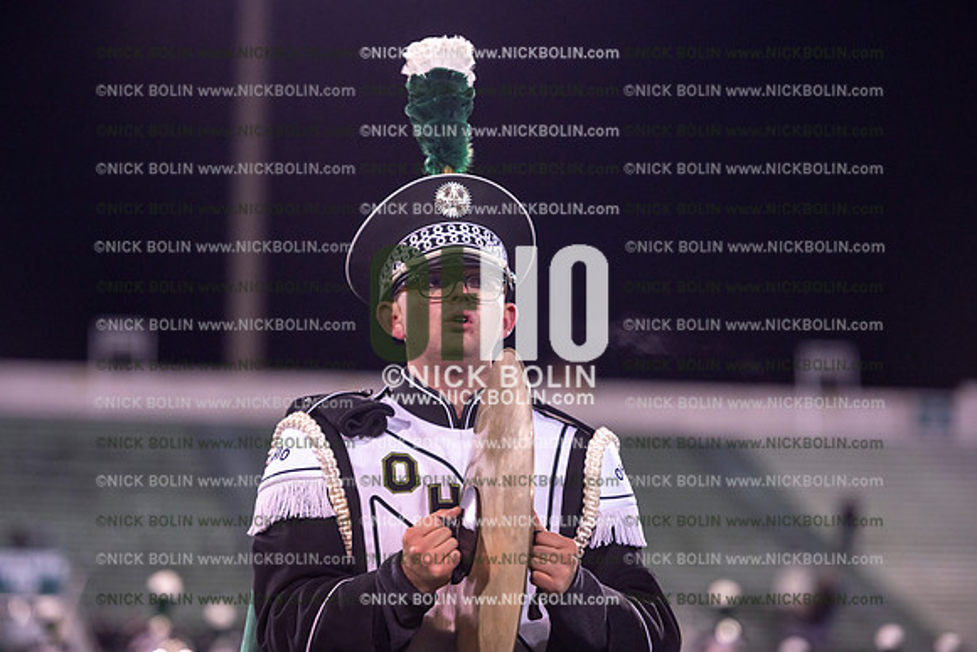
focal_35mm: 130
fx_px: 3529
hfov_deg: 15.8
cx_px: 488
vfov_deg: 10.6
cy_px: 326
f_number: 2.8
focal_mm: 130
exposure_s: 1/1250
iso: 2500
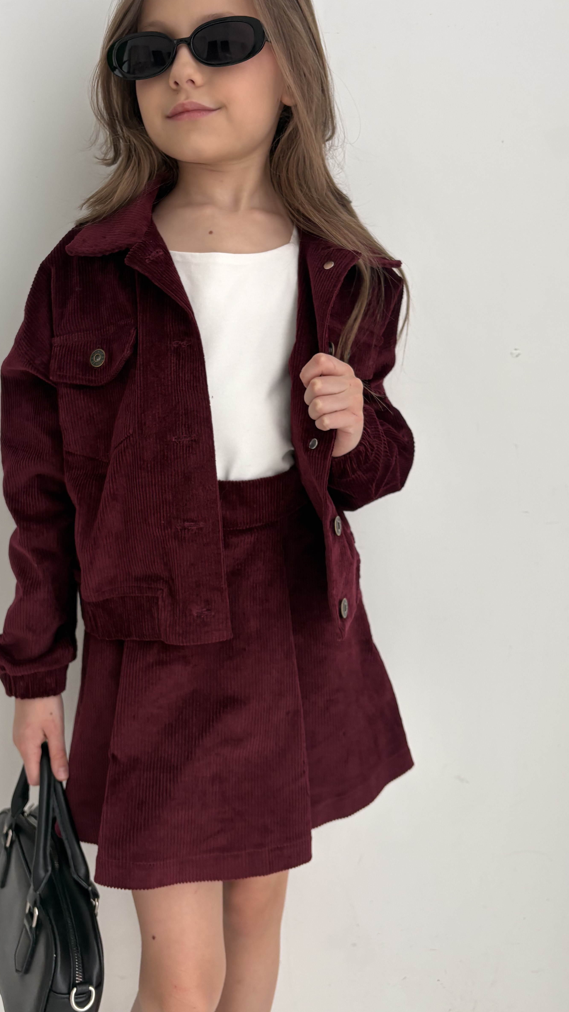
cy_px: 453
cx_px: 204
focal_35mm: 34
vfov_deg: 57.9
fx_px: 912
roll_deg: -1.0
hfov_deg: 34.4
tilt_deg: -7.4
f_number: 1.6
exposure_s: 1/121
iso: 64
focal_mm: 5.96
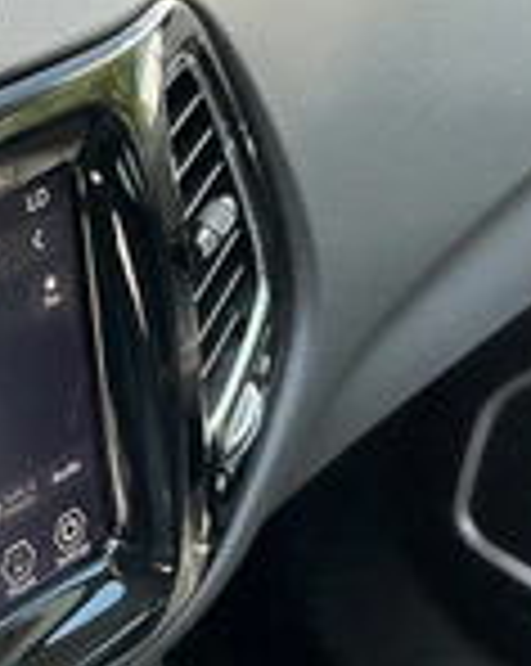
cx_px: -162
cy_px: 482
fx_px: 1457
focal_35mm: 74
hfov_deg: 19.1
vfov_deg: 25.5
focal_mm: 3
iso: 25
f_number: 1.8
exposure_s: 1/122
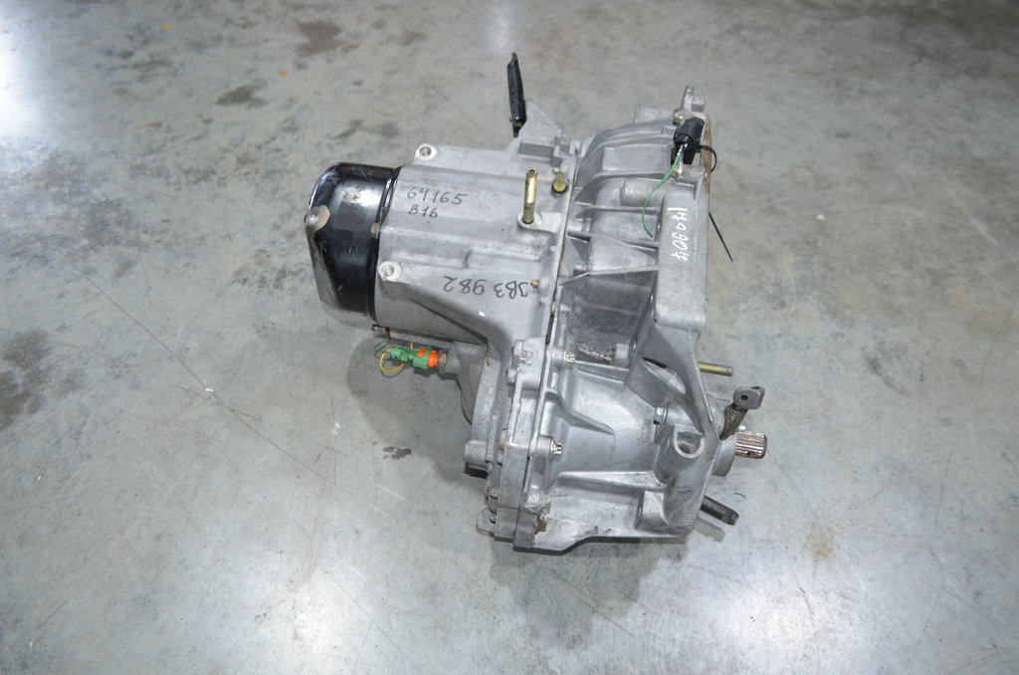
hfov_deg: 67.5
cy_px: 338
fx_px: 763
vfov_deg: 47.7
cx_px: 510
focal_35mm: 27
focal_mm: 18
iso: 560
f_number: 3.5
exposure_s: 1/60
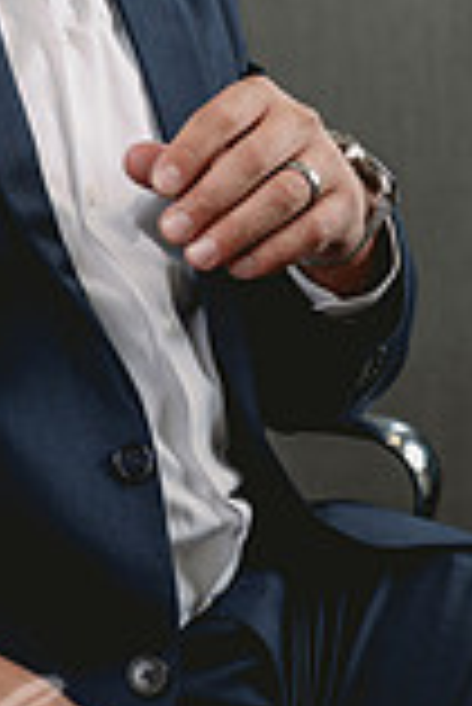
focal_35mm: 143
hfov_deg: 9.5
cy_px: -18
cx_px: -70
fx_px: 2806
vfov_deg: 14.1
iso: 50
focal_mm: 50
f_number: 3.5
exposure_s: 1/200
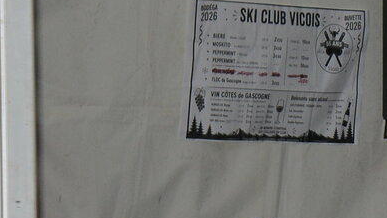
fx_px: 2546
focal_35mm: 248
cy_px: 168
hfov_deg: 8.5
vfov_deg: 4.9
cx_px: 563
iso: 450
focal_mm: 50
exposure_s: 1/60
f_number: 4.5
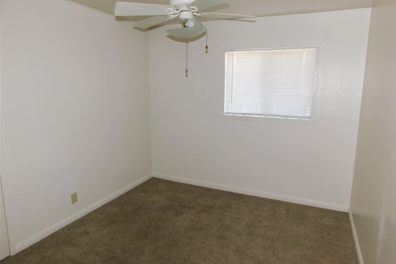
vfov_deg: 53.1
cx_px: 198
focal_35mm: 24
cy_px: 129
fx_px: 264
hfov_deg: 73.8
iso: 200
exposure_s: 1/30
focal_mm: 4
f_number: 3
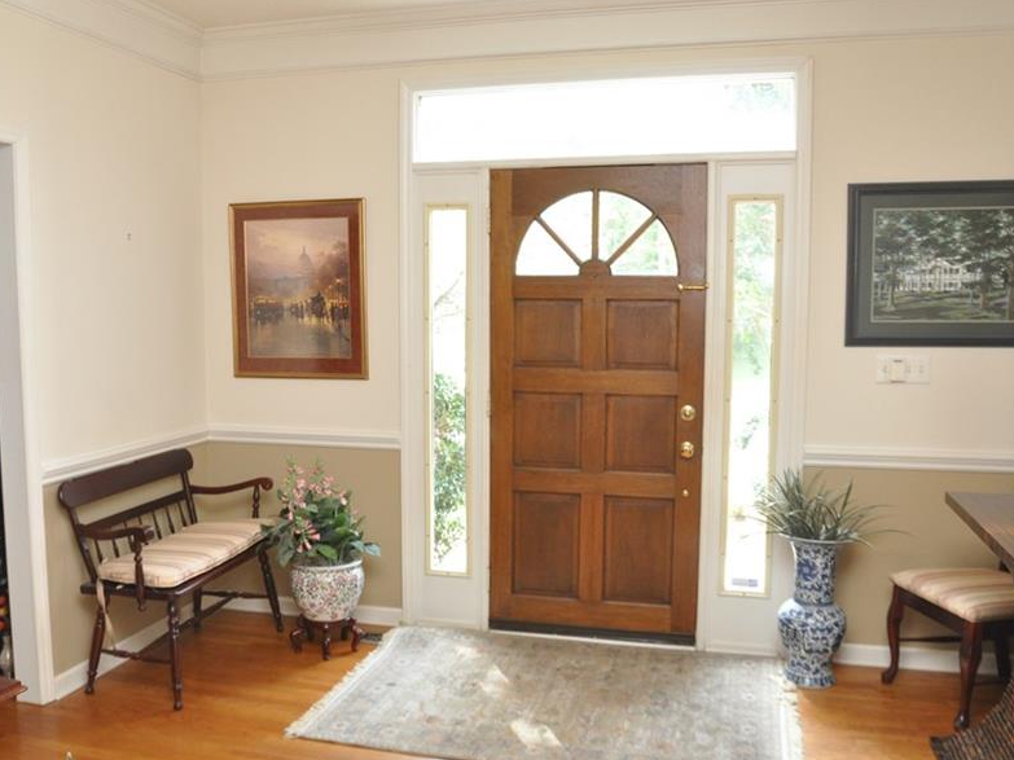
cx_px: 484
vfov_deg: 26.7
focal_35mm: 55
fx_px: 1600
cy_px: 394
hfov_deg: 35.2
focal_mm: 29
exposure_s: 1/125
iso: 1250
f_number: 6.3
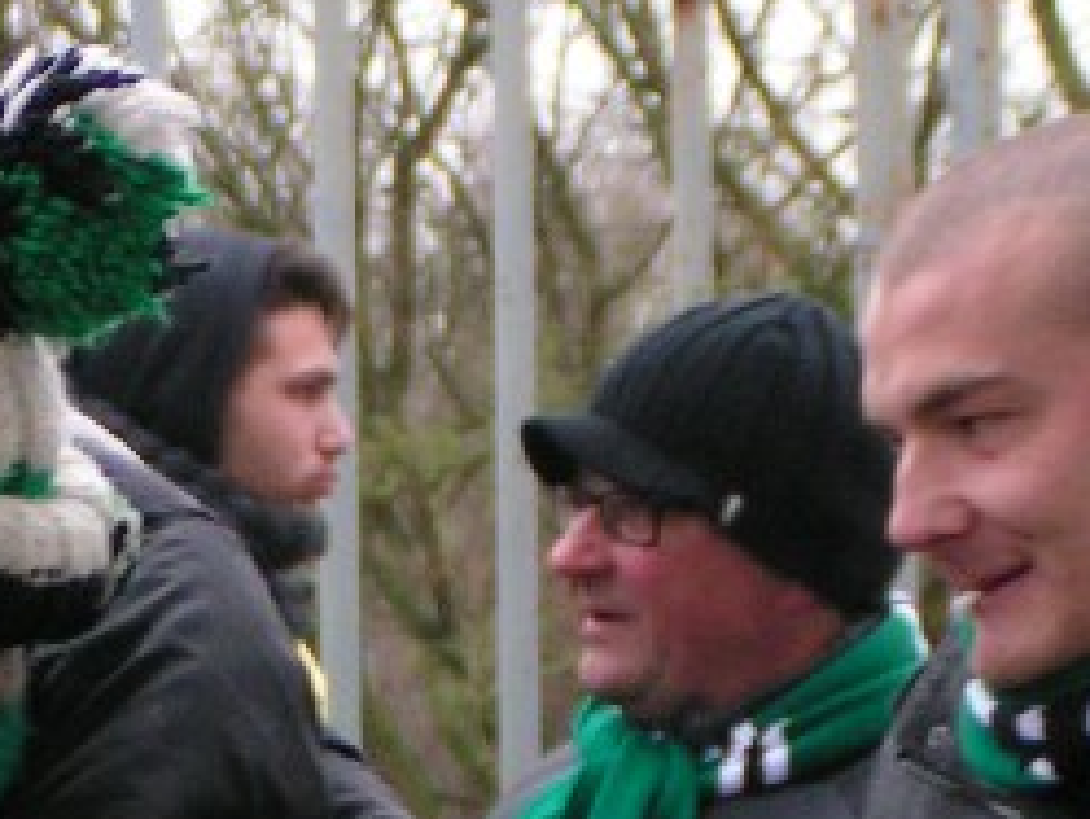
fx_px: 10018
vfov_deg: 4.7
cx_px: -381
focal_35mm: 318
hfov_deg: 6.2
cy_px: 727
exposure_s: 1/100
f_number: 3.5
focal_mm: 15.2
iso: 125
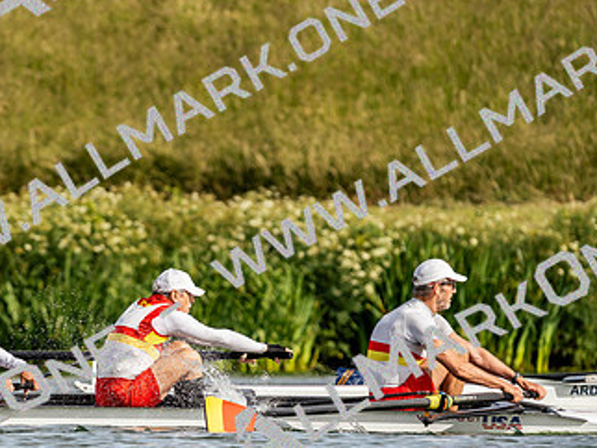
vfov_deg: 2.2
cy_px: 319
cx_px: 76
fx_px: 11943
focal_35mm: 692
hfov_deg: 2.9
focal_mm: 400
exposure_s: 1/2000
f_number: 6.3
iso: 250
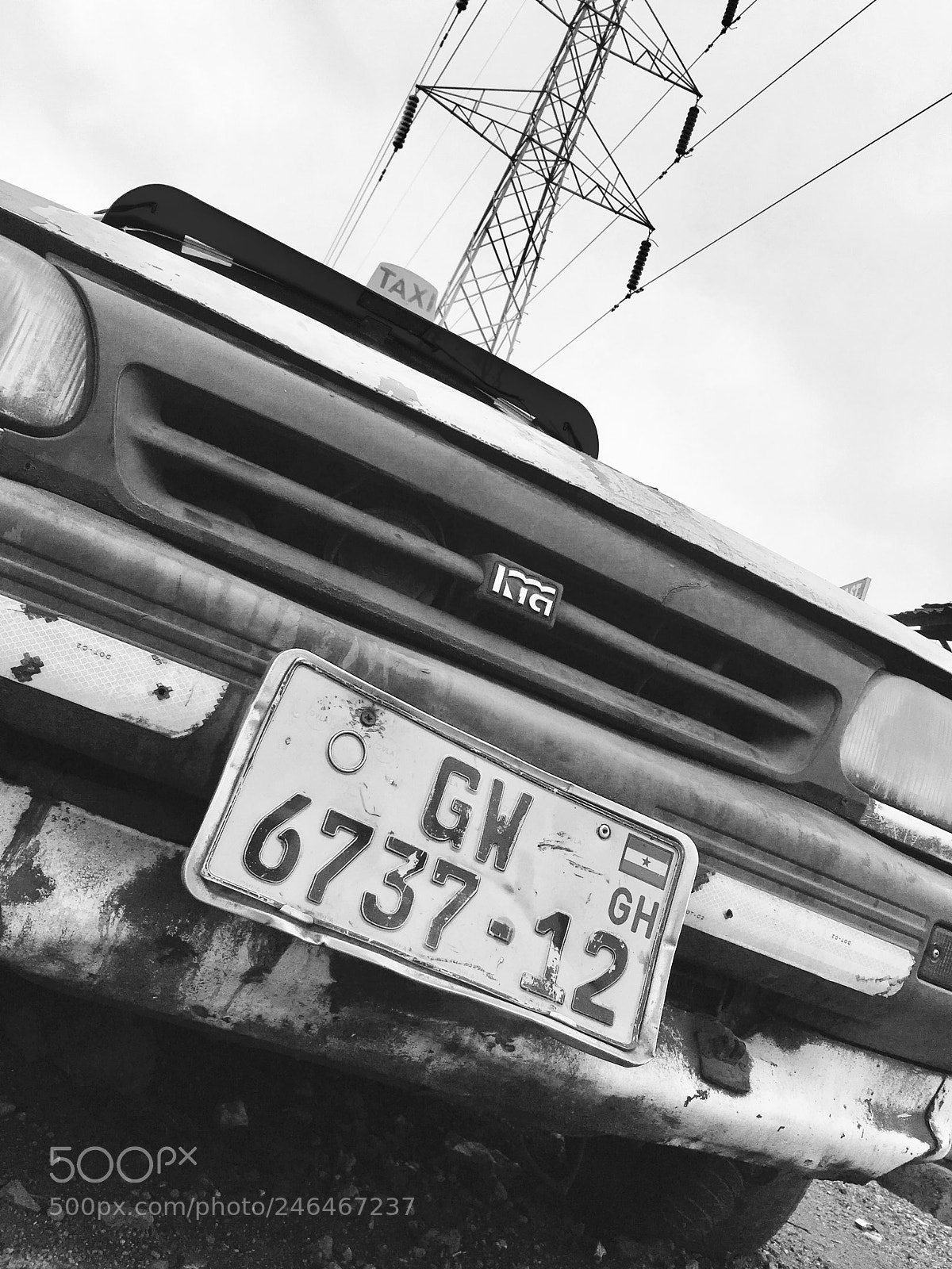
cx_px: 476
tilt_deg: +8.2
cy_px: 634
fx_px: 1063
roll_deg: -21.1
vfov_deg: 61.7
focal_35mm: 29
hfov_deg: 48.2
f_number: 2.2
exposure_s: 1/447
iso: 25
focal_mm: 4.15
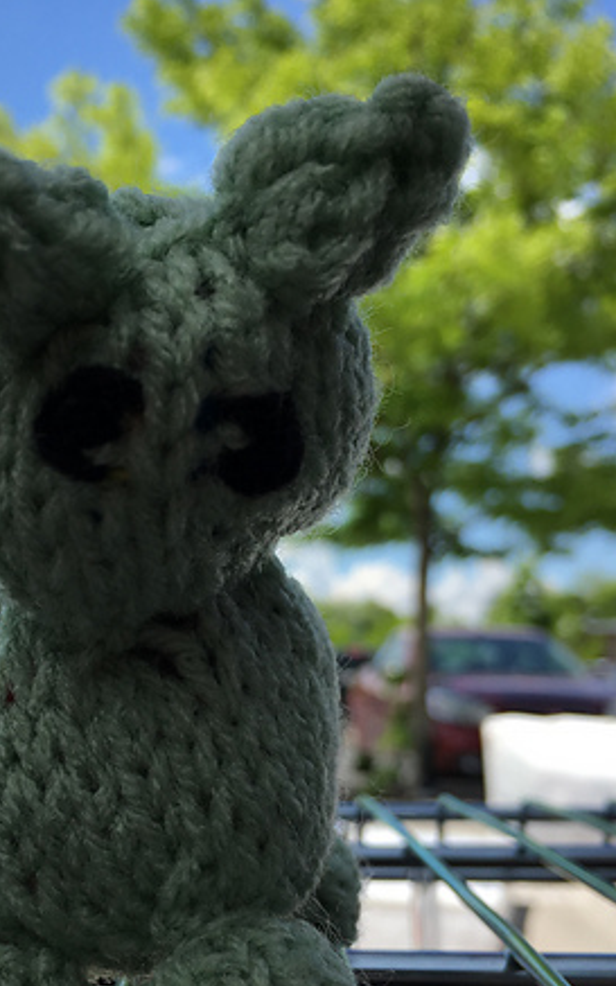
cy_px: 611
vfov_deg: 44.0
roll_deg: +0.9
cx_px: 171
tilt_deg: +3.4
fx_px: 1209
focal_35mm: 45
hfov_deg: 28.3
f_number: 2.2
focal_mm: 4.15
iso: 25
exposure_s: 1/1326
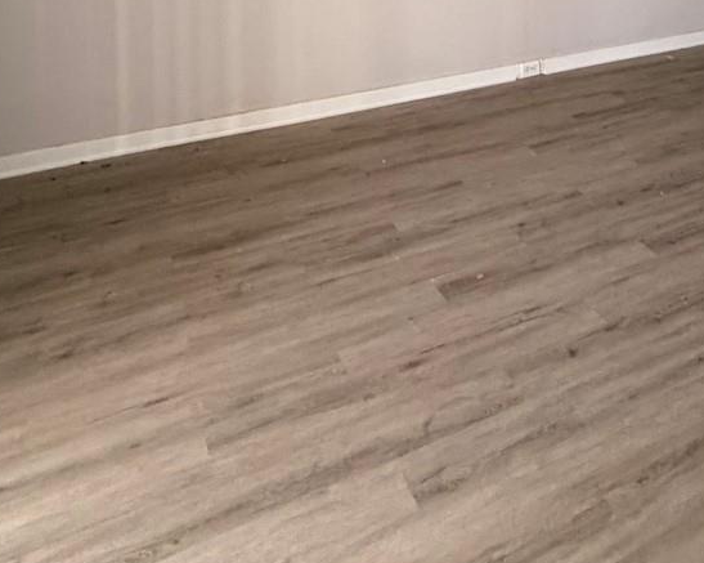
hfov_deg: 41.4
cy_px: -149
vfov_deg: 30.4
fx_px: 833
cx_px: 660
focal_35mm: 40
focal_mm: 2.22
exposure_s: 1/75
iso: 320
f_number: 2.2
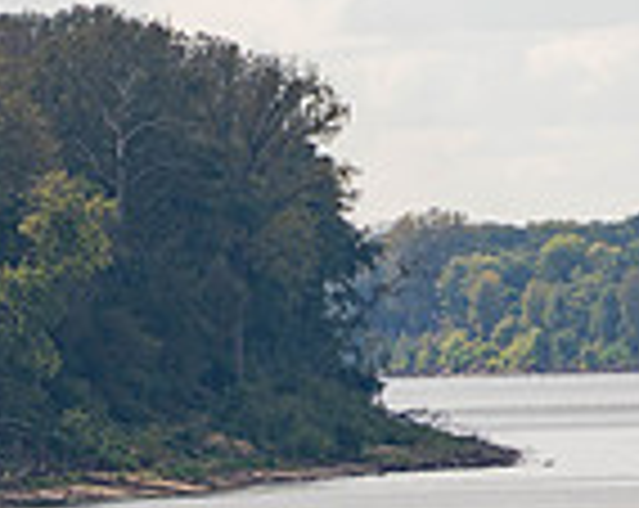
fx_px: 26970
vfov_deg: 1.1
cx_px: 18
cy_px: 749
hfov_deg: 1.4
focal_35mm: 1429
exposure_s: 1/200
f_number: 8
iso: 64
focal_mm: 300
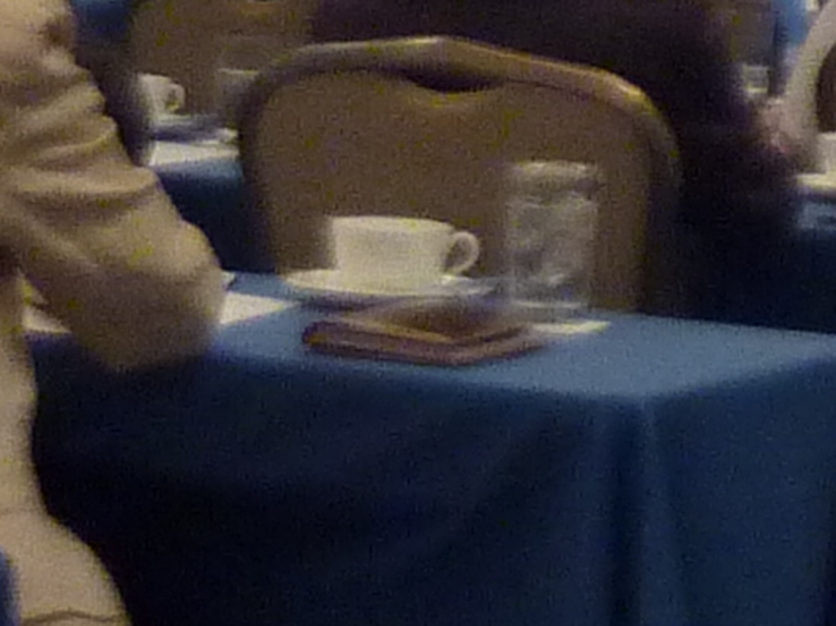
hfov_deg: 10.6
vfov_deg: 7.8
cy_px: -432
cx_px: 231
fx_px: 4489
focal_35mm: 186
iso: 250
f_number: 3.3
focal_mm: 4.4
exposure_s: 1/30
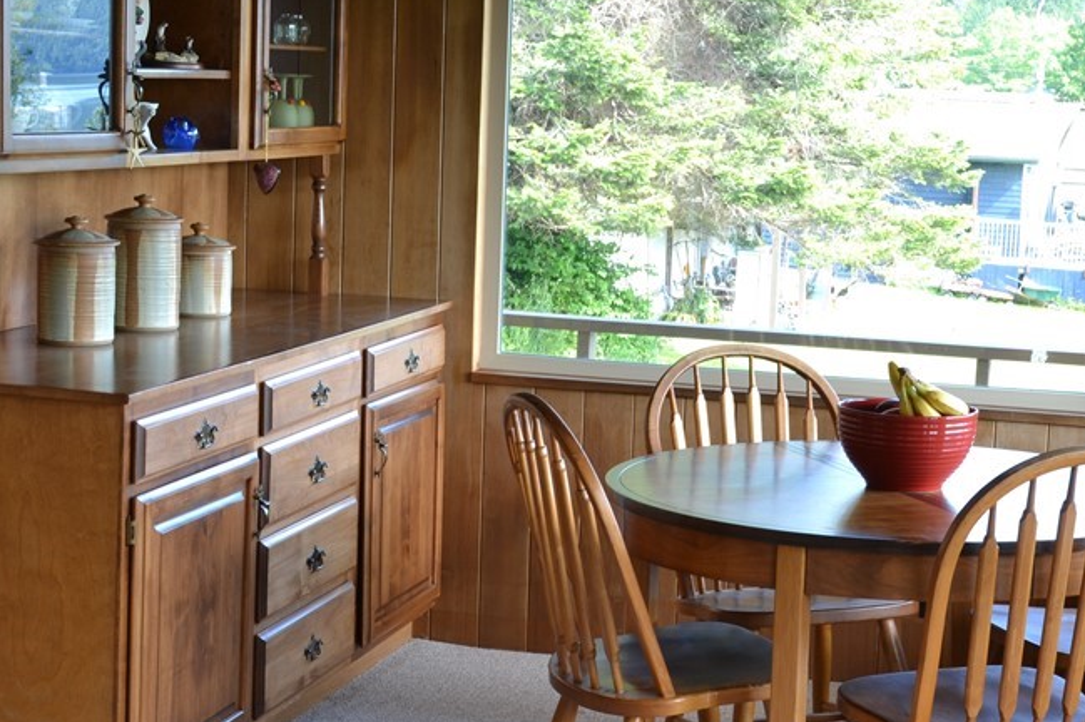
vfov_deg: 18.7
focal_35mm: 73
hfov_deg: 27.4
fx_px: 2194
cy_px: 371
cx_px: 814
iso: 100
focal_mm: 29
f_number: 9
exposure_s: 1/5
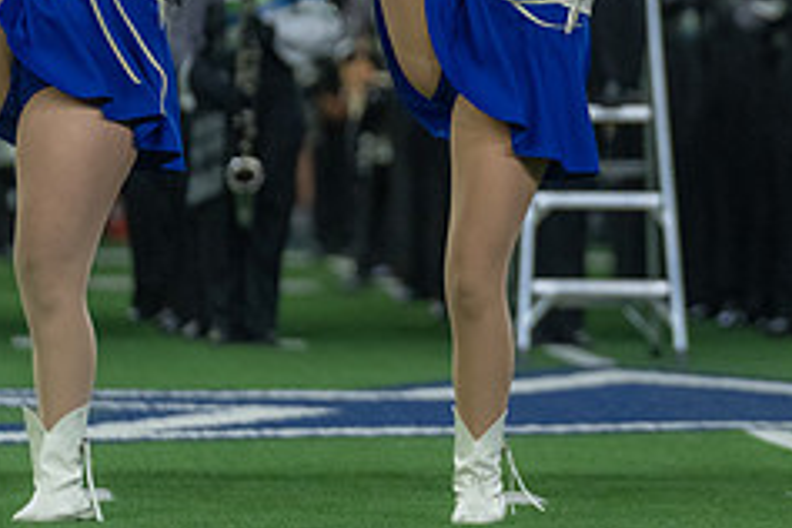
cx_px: 628
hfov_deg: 4.8
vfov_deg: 3.2
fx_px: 9349
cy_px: 92
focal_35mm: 425
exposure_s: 1/1250
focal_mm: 174
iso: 4000
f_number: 2.8
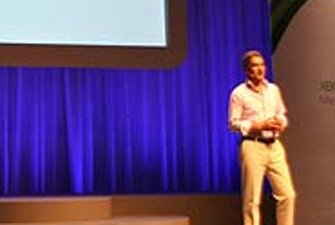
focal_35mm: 114
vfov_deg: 11.9
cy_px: -9
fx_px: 1065
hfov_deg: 17.2
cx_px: -53
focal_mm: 29
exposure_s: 1/60
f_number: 4
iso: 450
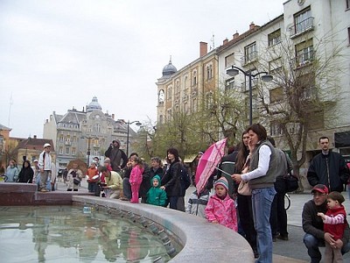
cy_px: 132
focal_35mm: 34
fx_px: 344
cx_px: 175
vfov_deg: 41.8
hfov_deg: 54.0
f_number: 2.7
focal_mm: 5.6
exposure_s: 1/250
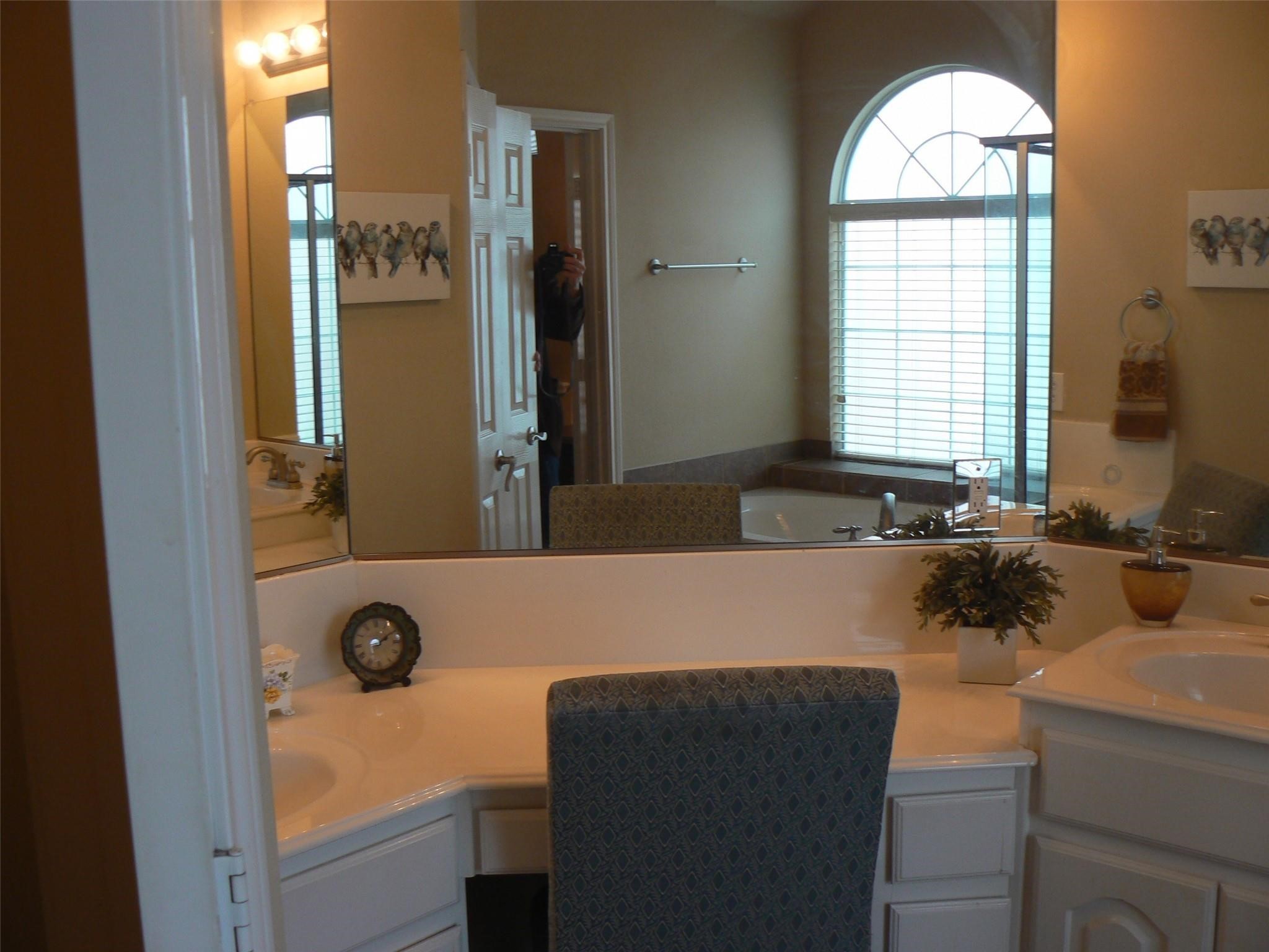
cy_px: 476
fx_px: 1320
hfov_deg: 51.4
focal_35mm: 36
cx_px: 634
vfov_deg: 39.7
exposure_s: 1/30
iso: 80
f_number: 2.8
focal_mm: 6
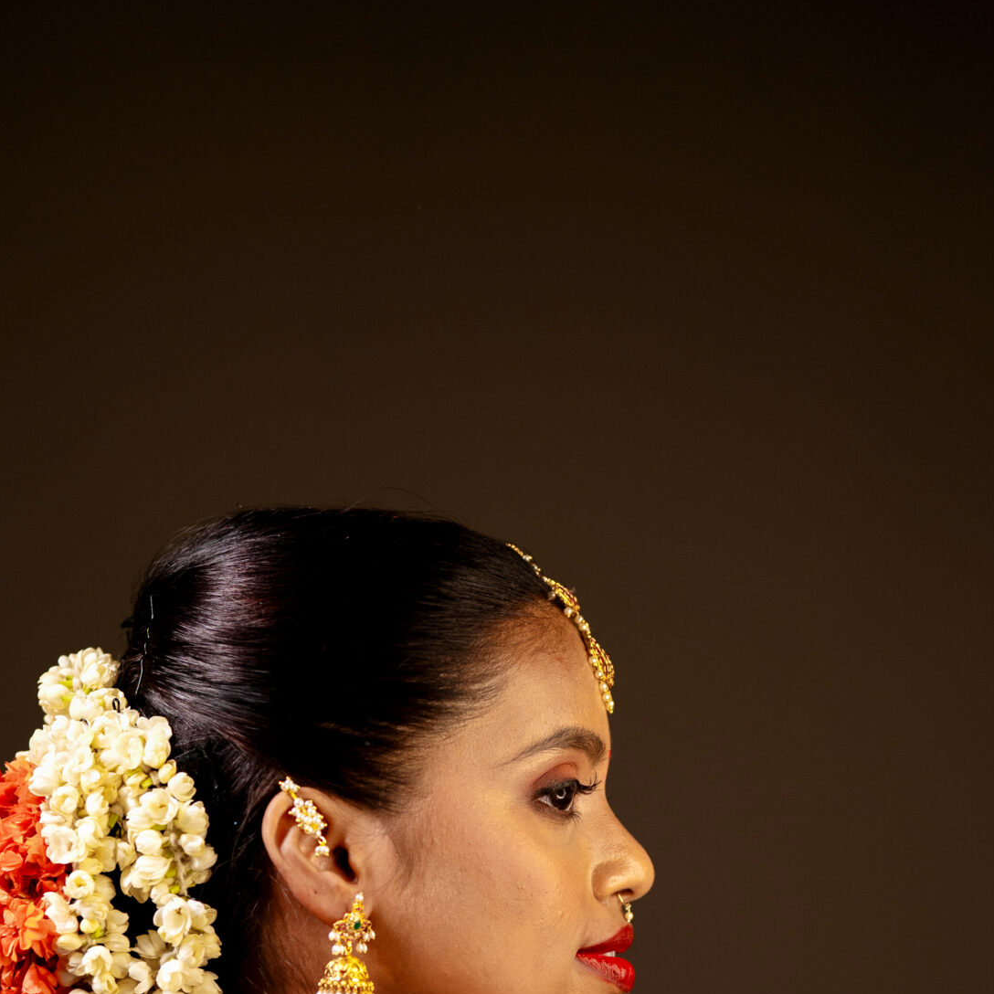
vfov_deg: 16.9
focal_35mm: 100
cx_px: 370
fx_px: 3249
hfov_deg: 17.4
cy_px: 1064
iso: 200
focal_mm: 50
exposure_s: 1/250
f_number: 1.6
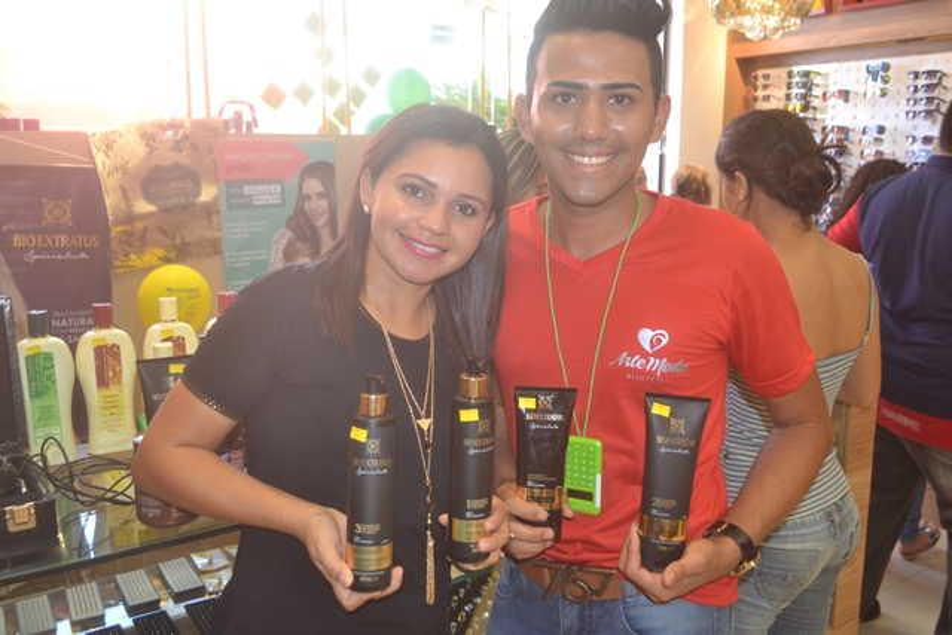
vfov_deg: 40.0
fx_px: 873
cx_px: 476
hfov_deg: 57.2
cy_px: 318
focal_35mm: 33
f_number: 4
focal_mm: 22
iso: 400
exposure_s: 1/60
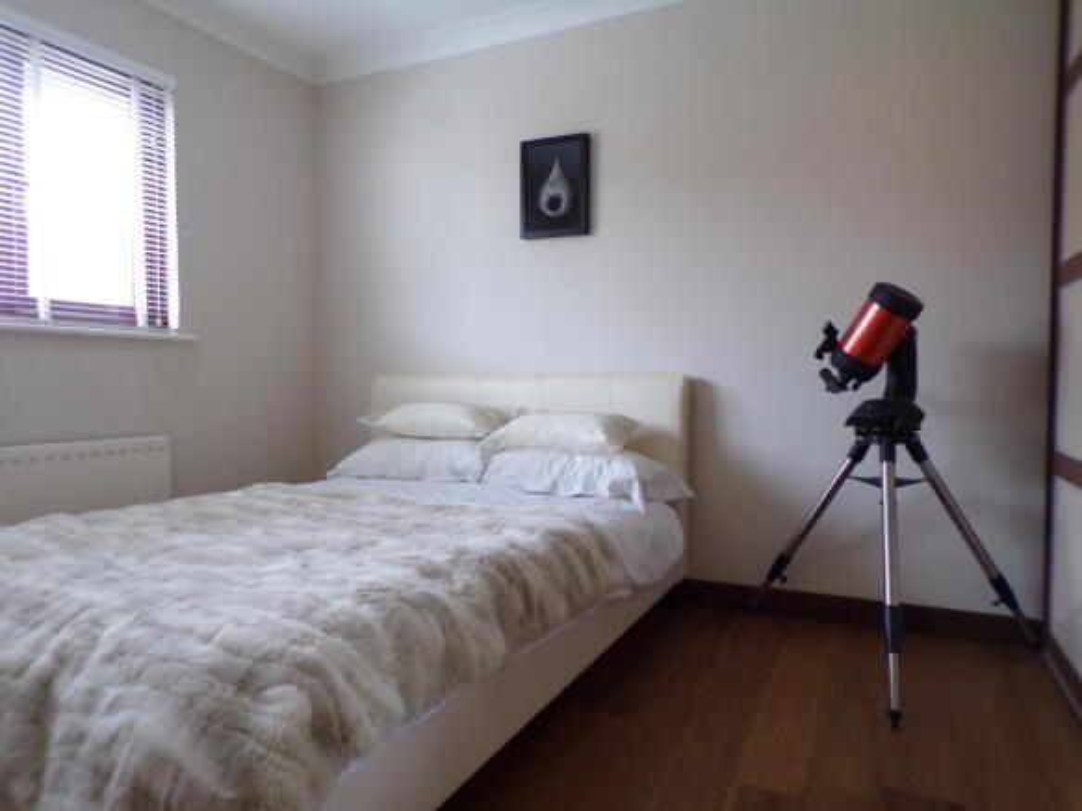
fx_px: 750
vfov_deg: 56.8
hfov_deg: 71.6
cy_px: 406
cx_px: 541
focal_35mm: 24
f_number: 3
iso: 200
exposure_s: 1/18
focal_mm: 4.3
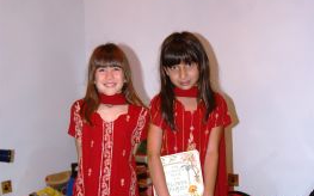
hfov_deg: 31.5
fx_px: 556
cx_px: 157
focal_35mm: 65
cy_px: 147
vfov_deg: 19.8
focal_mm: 28
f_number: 3.3
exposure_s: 1/60
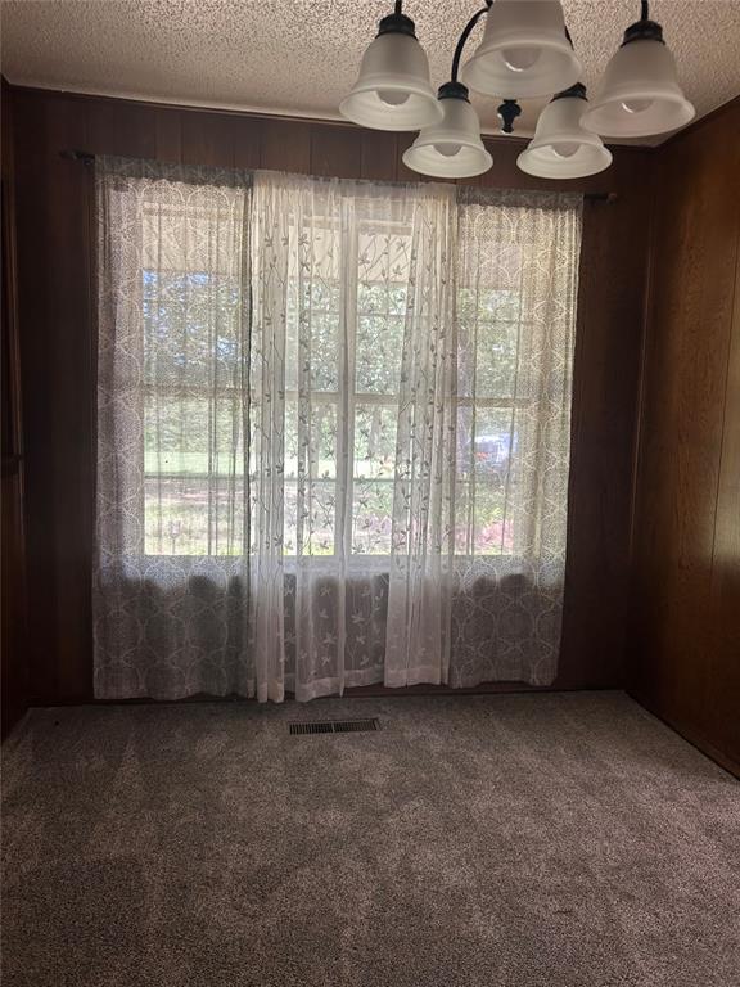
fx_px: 741
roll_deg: -0.5
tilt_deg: -6.0
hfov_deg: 53.1
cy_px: 494
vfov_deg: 67.3
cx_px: 370
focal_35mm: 26
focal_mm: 5.7
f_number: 1.5
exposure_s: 1/120
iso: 80
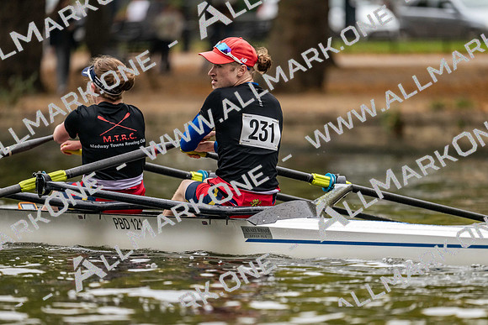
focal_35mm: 400
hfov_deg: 5.2
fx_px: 5423
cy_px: 162
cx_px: 244
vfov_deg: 3.4
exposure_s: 1/2500
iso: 2800
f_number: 4.5
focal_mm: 400
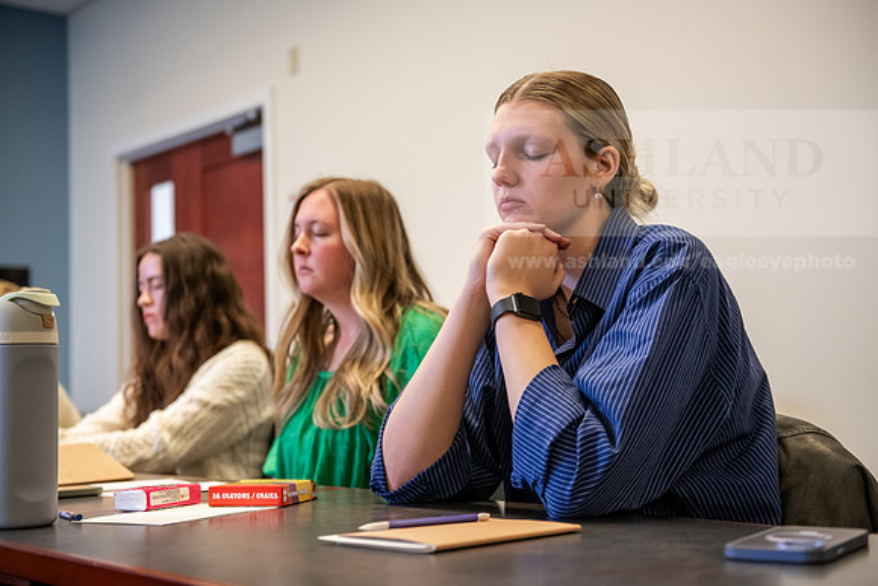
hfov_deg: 36.2
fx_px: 1342
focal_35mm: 55
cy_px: 293
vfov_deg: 24.6
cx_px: 439
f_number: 3.2
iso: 2000
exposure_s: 1/200
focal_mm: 55
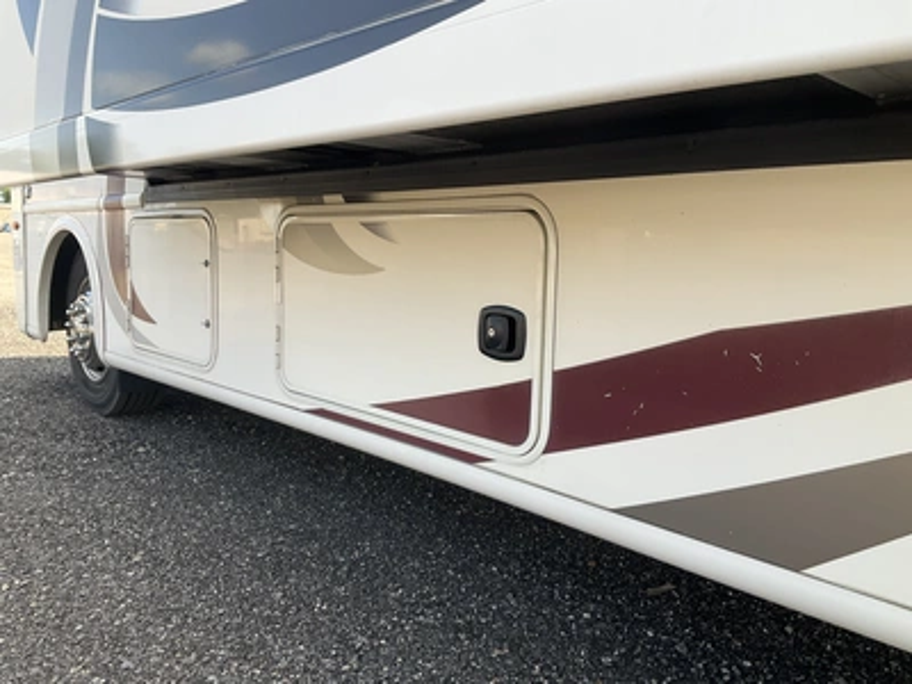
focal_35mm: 29
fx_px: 764
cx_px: 456
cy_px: 342
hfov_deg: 61.7
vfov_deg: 48.2
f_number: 1.8
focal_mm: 3
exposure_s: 1/425
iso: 25
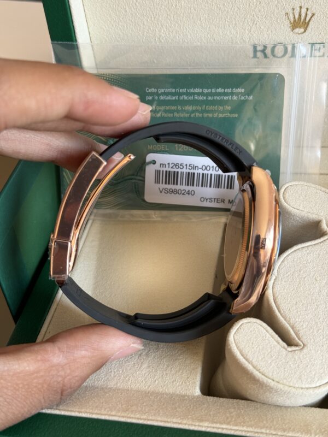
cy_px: 218
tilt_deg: -41.0
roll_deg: +8.1
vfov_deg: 39.7
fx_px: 606
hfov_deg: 30.3
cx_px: 164
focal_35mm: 48
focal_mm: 6.76
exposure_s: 1/121
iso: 80
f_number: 1.78
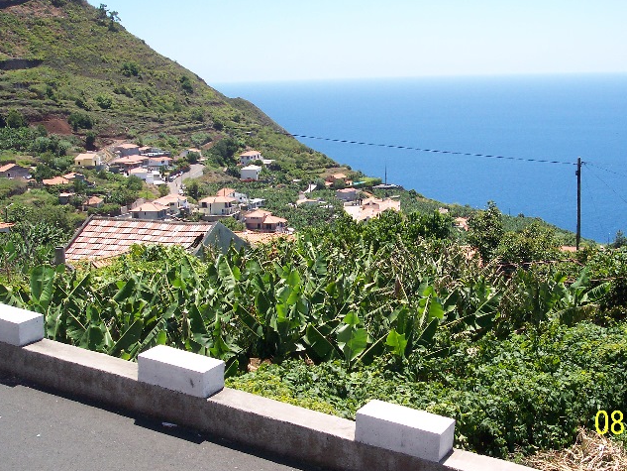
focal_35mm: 48
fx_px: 870
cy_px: 199
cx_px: 391
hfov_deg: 39.4
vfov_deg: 30.2
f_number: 4.8
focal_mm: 8
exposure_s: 1/500
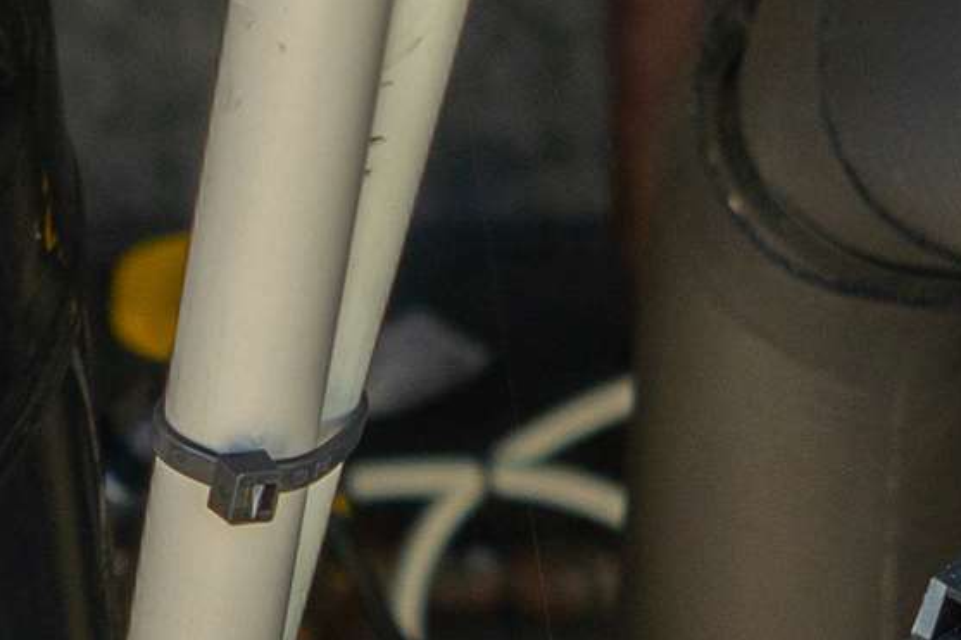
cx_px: 490
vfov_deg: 5.5
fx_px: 6645
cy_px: 807
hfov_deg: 8.3
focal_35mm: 249
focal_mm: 33
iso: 250
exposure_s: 1/80
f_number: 4
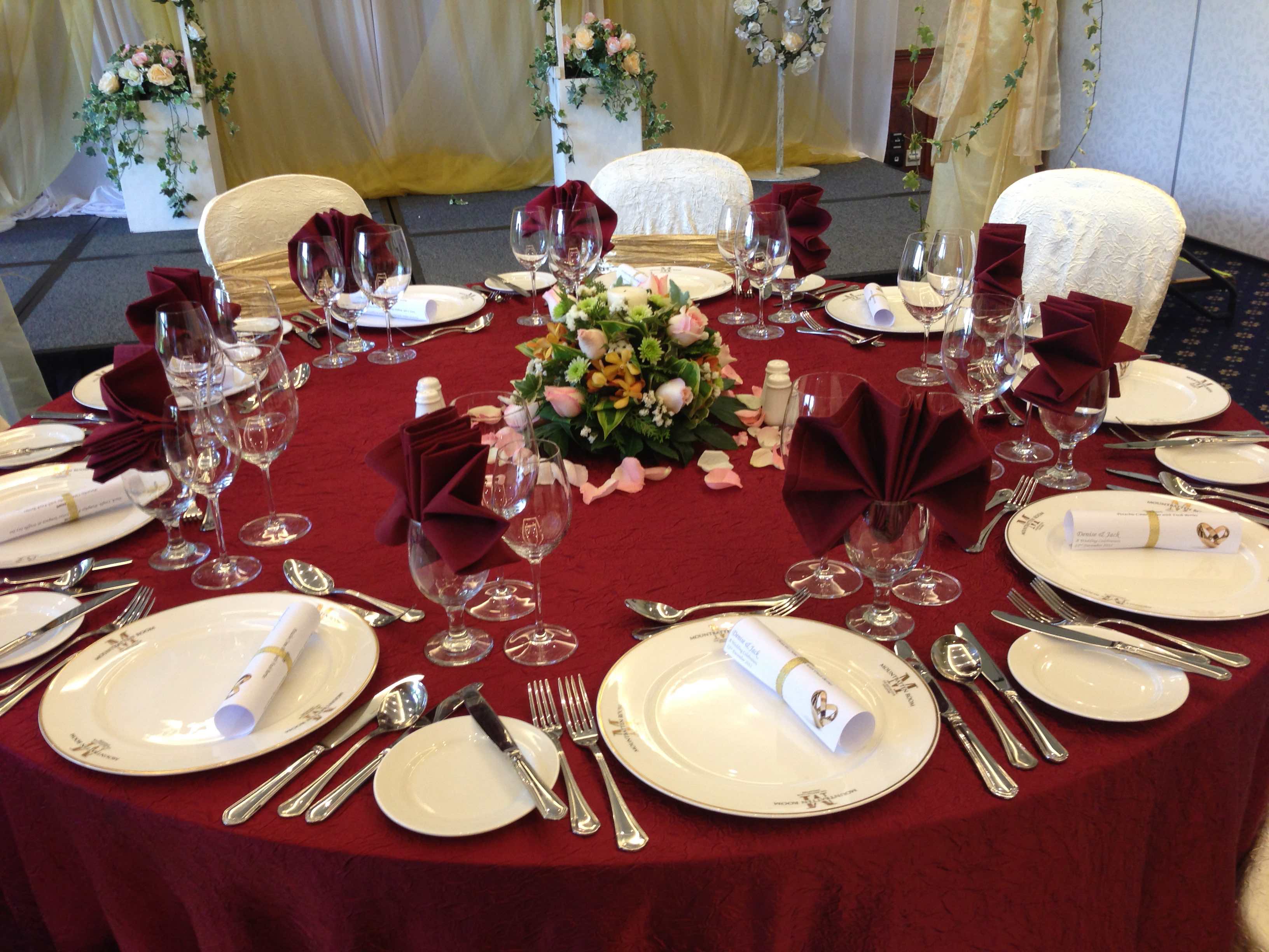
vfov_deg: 42.9
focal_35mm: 33
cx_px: 634
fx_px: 1210
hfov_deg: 55.4
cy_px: 476
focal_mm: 4.13
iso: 80
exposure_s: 1/20
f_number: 2.4
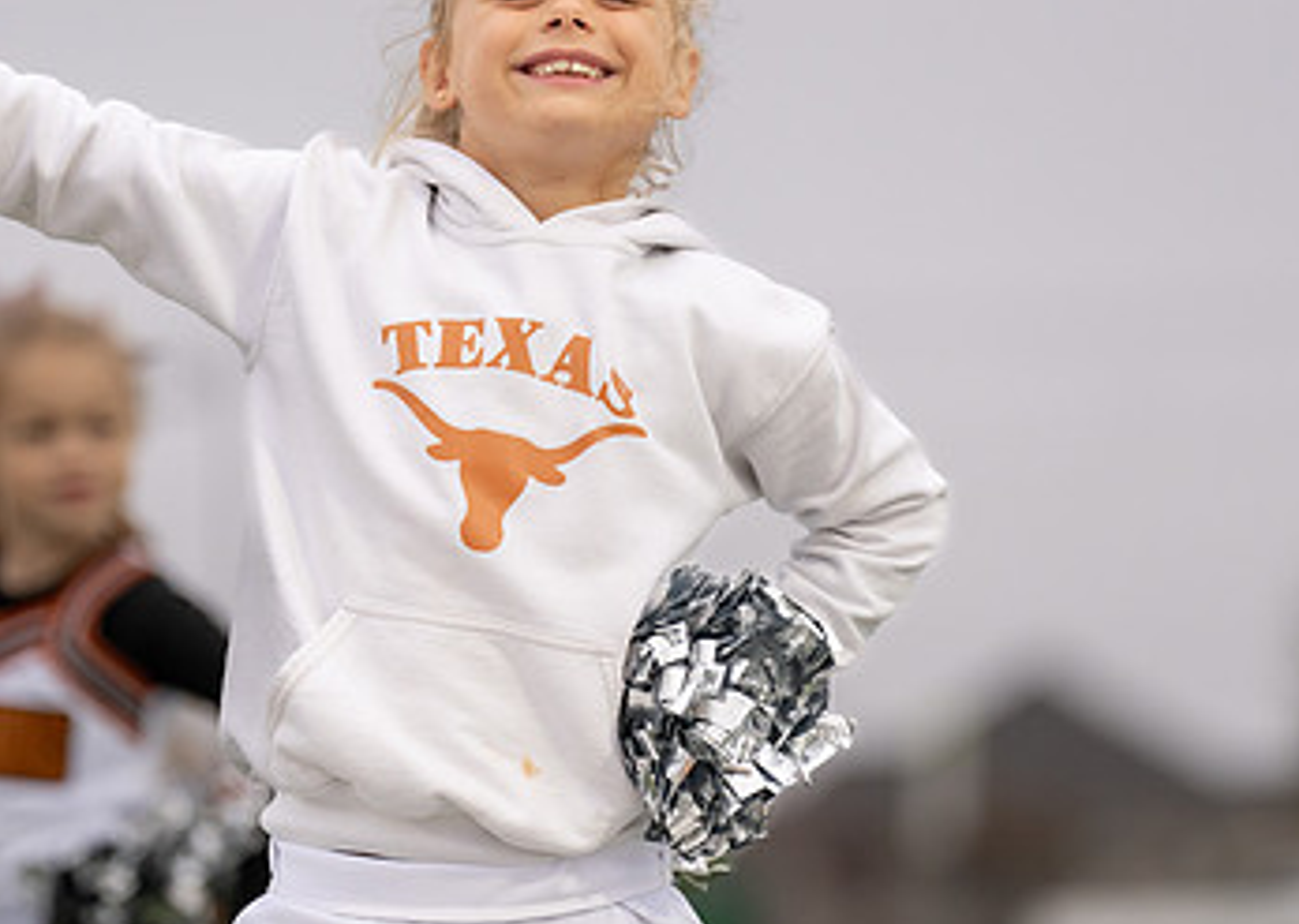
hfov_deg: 7.1
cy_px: 434
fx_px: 10465
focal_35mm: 284
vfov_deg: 5.1
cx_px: 543
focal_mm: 162
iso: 500
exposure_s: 1/1000
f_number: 2.8
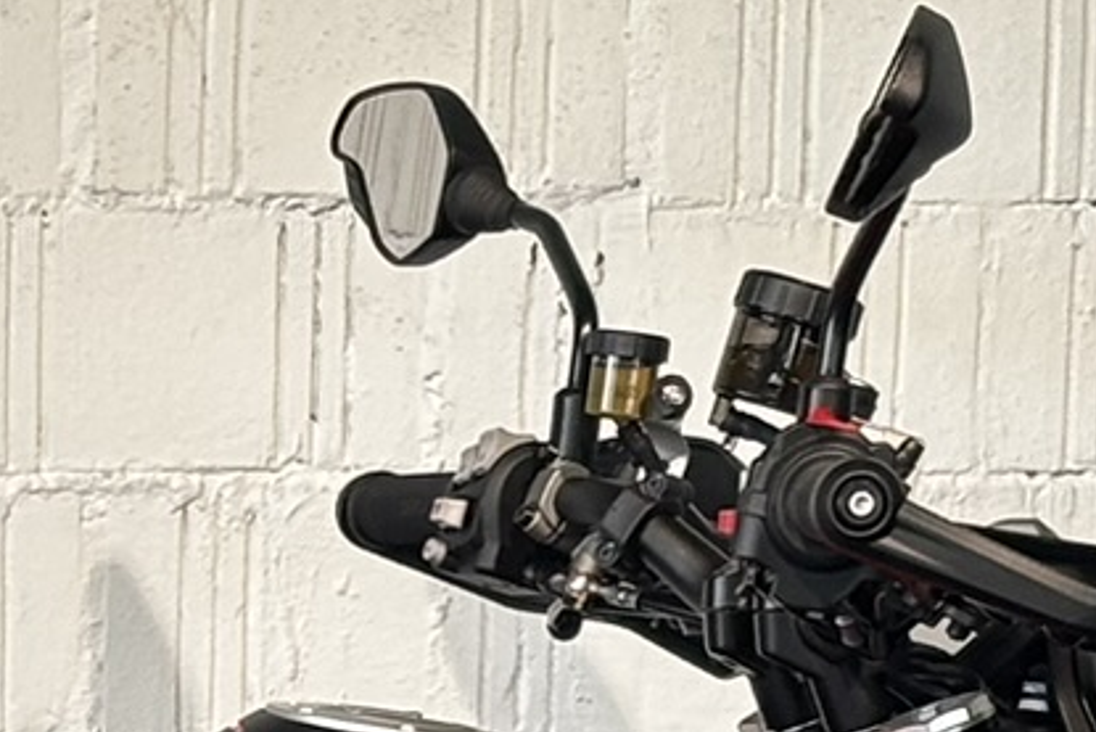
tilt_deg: -14.0
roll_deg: +0.1
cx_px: -354
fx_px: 8131
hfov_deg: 7.6
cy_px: 1723
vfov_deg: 5.0
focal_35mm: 267
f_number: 1.6
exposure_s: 1/50
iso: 32
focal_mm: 5.96
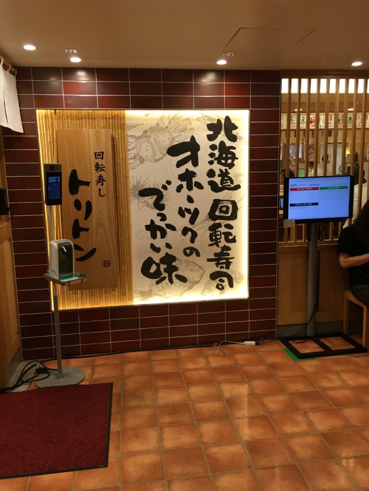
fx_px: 412
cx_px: 184
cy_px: 246
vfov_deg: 61.7
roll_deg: +0.2
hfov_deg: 48.2
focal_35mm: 29
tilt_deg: -10.5
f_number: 2.2
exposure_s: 1/30
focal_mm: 4.15
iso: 40
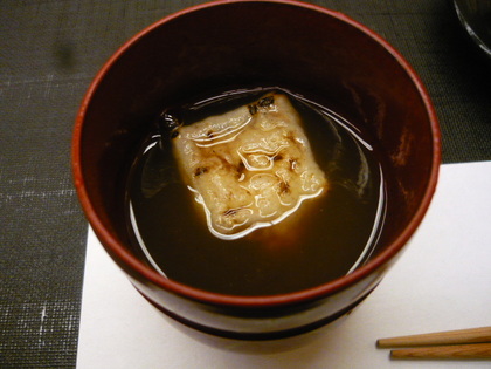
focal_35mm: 33
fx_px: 468
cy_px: 184
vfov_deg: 42.9
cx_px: 246
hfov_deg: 55.4
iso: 400
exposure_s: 1/10
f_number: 2.8
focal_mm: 5.5
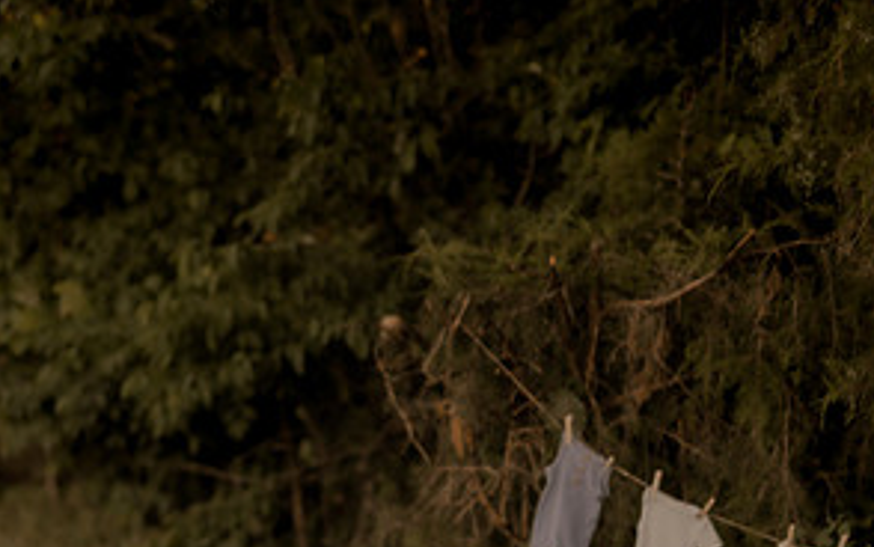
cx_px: 436
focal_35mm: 78
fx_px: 1859
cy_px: 636
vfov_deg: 16.1
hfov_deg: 26.5
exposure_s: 1/1000
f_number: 1.4
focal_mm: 50
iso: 200
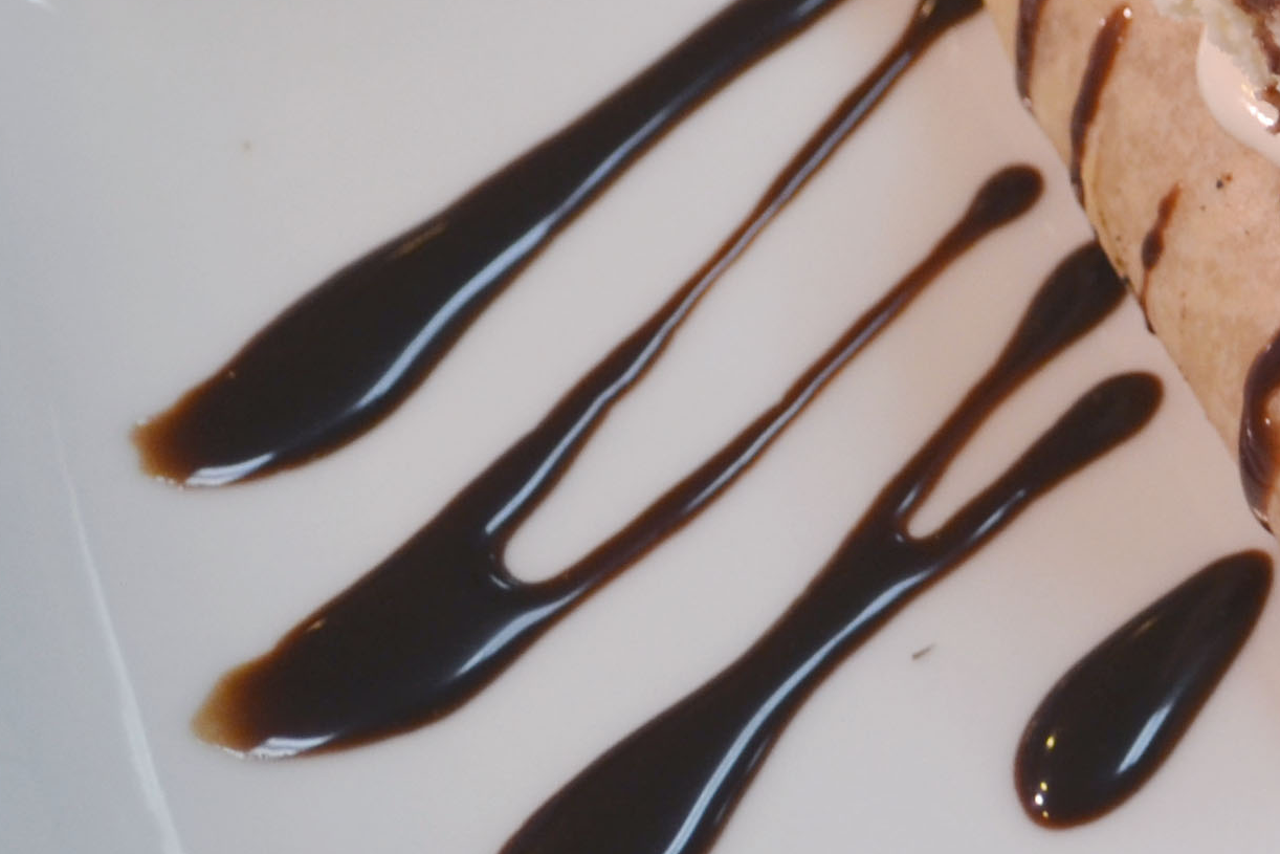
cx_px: 2088
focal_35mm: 181
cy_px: -133
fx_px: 6436
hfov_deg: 10.8
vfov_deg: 7.5
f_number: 4.8
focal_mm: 32
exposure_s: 1/40
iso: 400
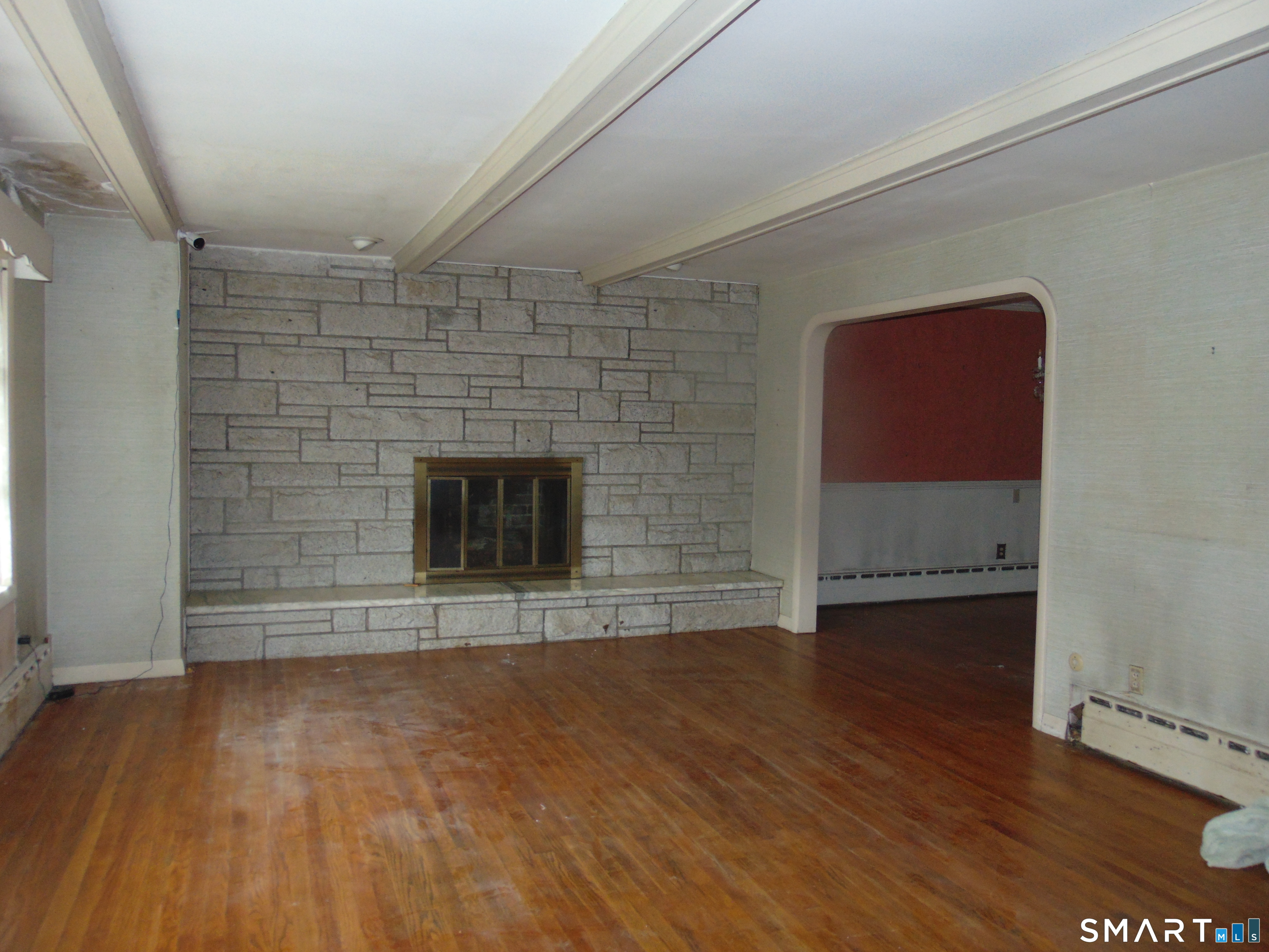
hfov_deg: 65.3
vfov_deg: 51.4
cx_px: 634
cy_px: 476
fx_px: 990
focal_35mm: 27
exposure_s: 1/40
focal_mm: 4.9
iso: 200
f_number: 3
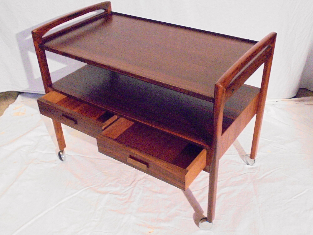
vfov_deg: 37.7
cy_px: 118
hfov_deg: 49.0
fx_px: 344
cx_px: 156
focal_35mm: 38
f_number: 4.2
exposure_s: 1/20
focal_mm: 6.9
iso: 800
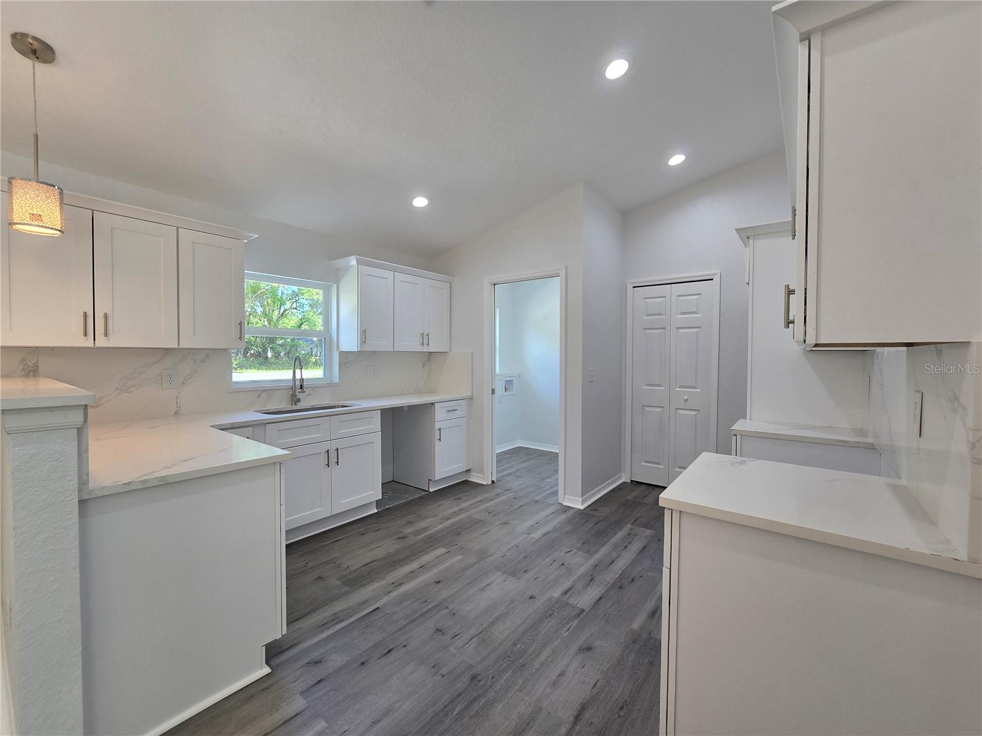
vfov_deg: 89.9
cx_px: 491
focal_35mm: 13
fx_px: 369
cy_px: 368
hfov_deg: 106.2
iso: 50
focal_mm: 2.2
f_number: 2.2
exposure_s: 1/60
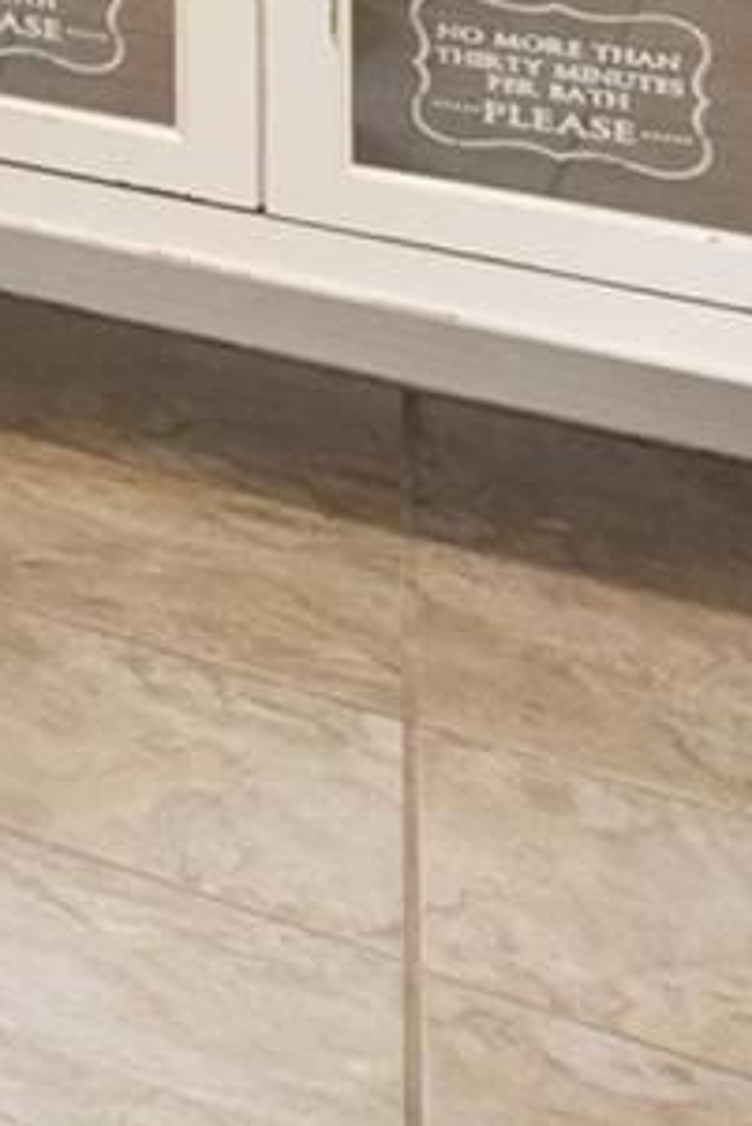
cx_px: -2114
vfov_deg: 18.9
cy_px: -845
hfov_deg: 8.7
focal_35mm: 85
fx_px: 2660
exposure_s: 1.3
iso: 400
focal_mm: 16
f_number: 8
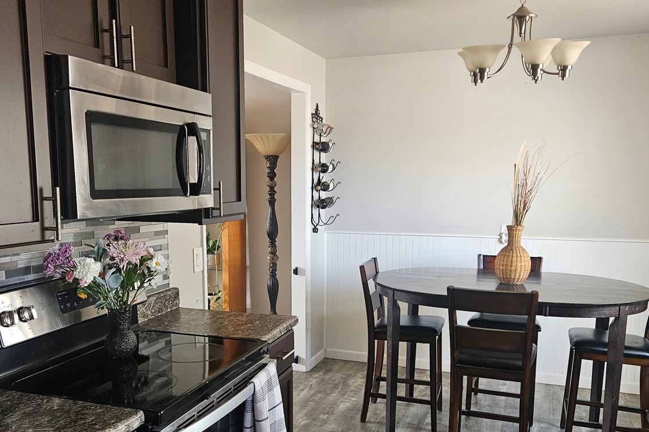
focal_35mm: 34
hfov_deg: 55.7
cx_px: 289
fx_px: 613
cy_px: 272
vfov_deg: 38.6
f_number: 1.8
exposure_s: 1/170
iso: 500
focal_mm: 5.4
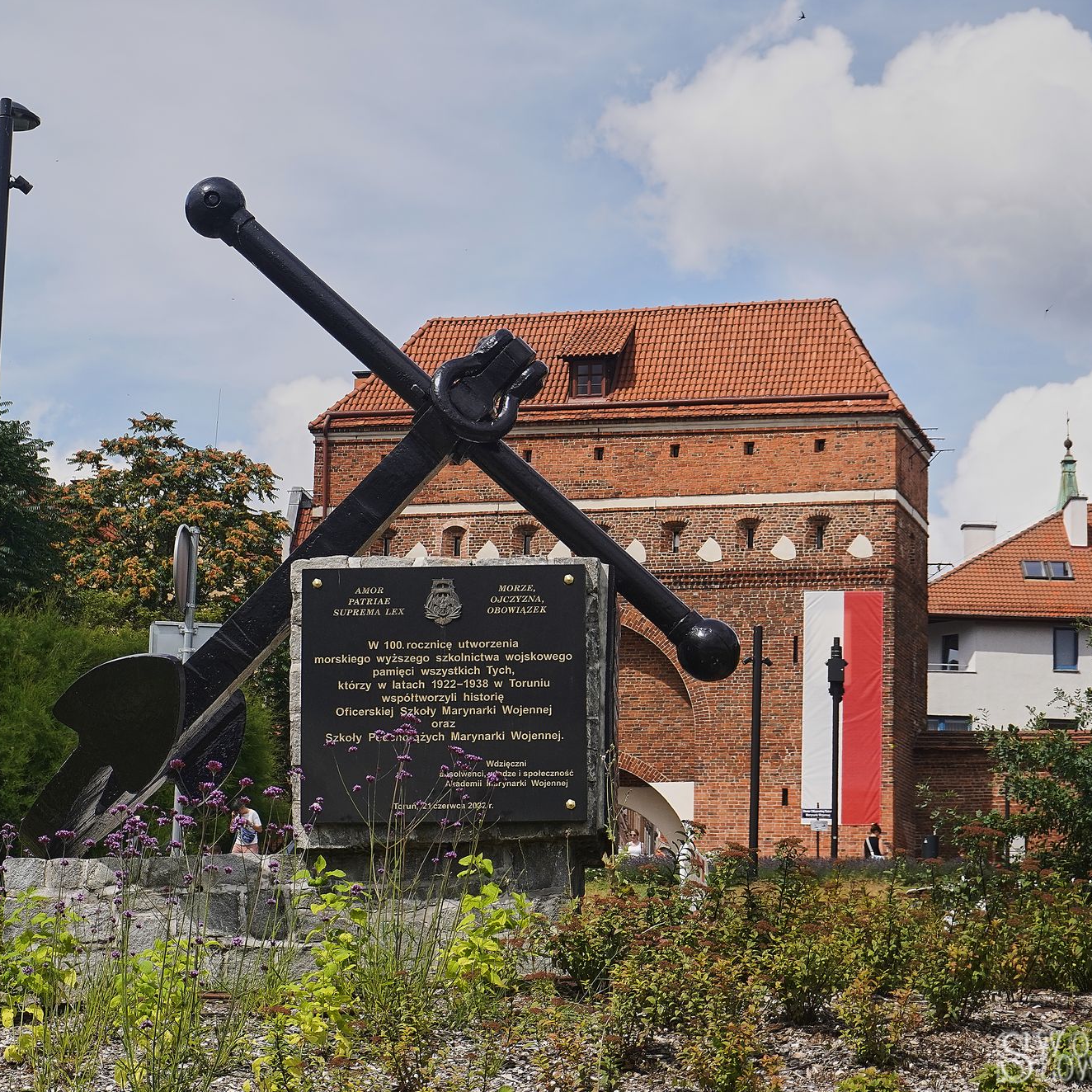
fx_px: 3092
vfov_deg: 20.0
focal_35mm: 87
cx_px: 357
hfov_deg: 20.0
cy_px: 547
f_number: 5.6
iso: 250
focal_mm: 45
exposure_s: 1/1250
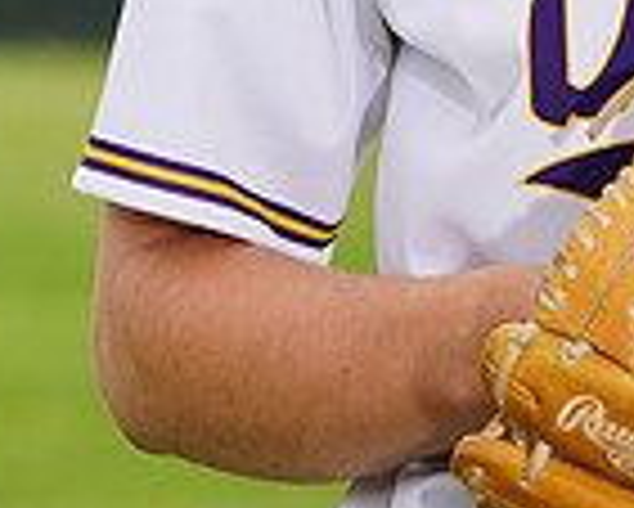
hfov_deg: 2.2
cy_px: -328
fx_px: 16843
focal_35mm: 897
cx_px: 731
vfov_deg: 1.7
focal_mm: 232
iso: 160
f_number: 9
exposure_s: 1/250
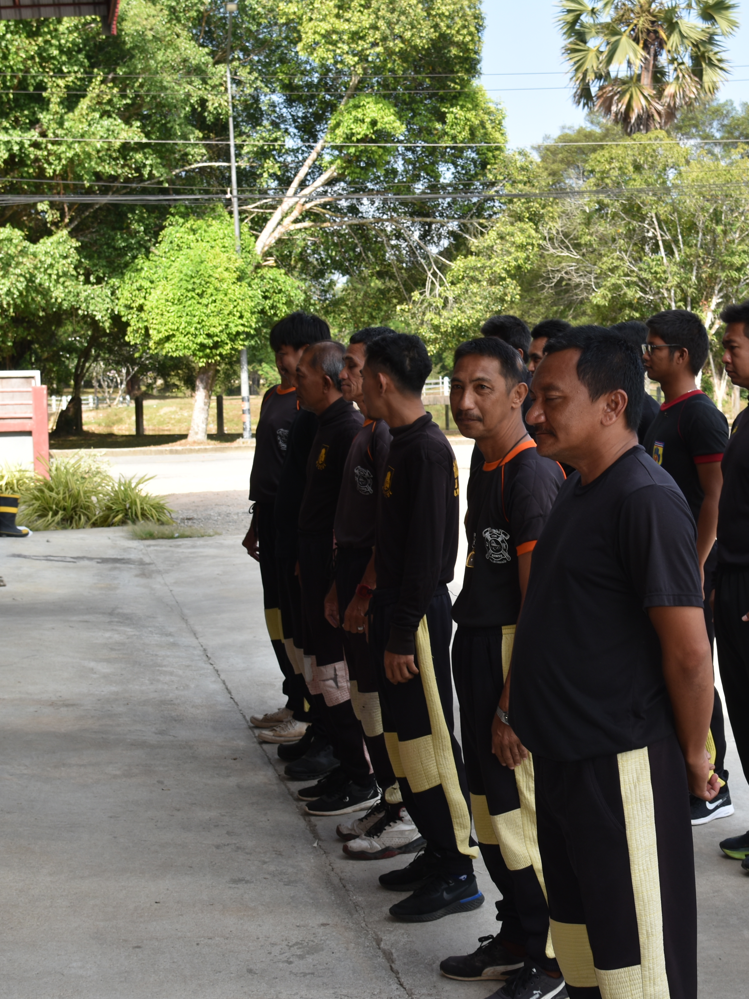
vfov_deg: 36.8
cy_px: 500
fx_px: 1500
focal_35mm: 52
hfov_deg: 27.8
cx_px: 507
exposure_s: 1/125
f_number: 5.6
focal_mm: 24
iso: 100
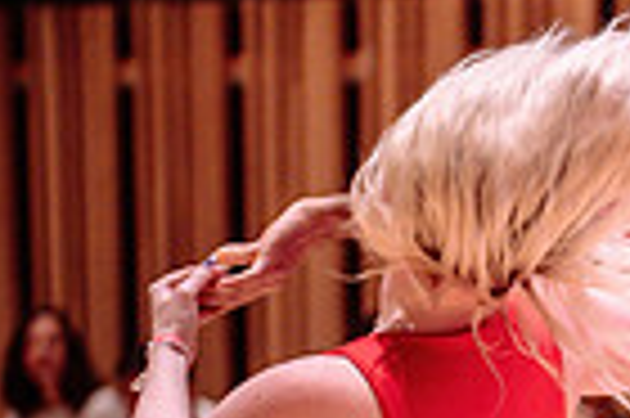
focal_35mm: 214
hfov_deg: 9.2
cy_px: 748
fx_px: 3741
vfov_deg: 6.3
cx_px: 1148
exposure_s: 1/250
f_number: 1.2
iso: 1600
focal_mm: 50
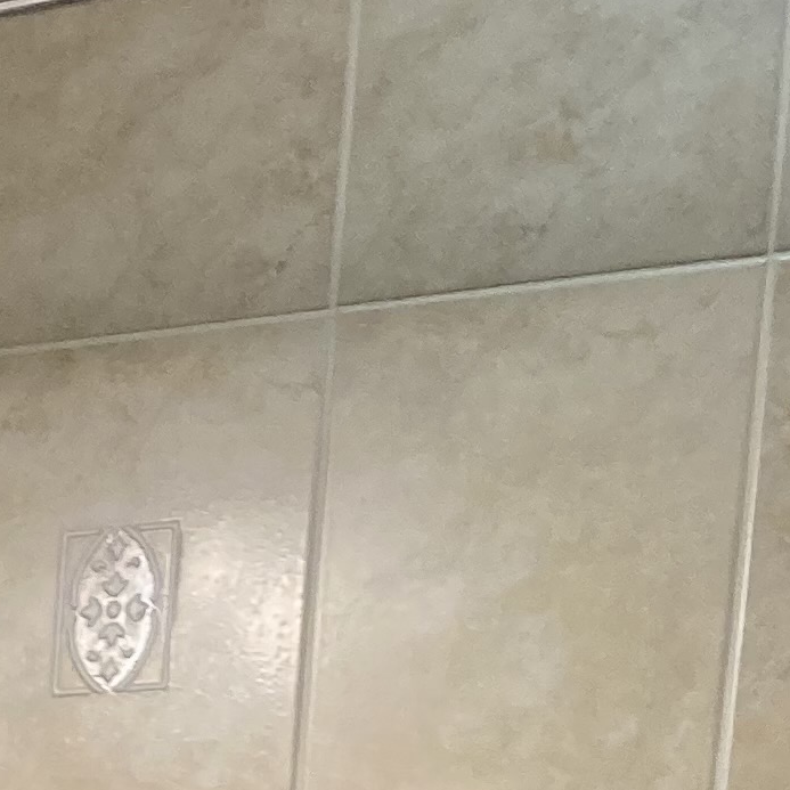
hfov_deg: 10.9
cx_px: -877
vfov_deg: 10.3
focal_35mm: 144
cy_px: 1984
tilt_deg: -10.9
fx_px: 3718
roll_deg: -1.2
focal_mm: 3.99
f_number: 1.8
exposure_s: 1/60
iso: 50
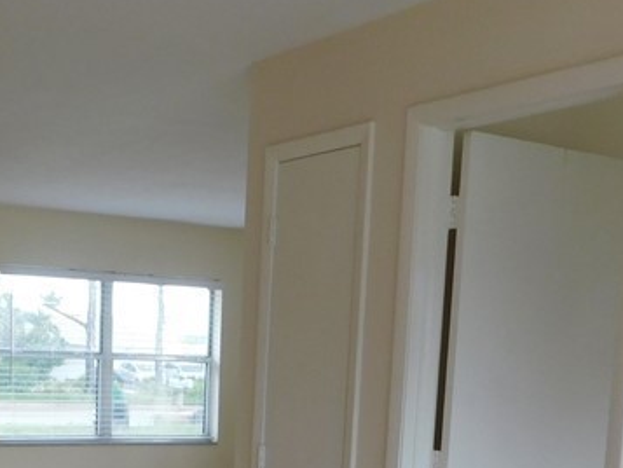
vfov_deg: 20.5
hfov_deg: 29.2
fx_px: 1188
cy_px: 590
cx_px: 209
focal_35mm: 66
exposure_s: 1/40
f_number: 3
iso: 125
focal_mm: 4
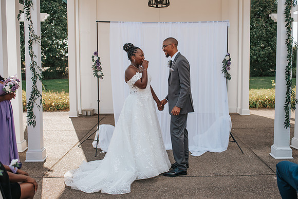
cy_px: 90
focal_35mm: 41
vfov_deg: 32.8
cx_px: 166
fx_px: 337
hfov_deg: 47.6
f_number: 2.8
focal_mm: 35
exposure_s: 1/1250
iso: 100
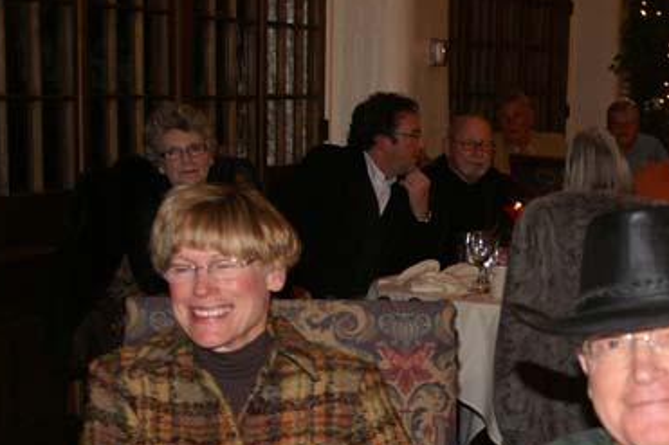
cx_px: 669
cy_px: 507
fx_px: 1690
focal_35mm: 91
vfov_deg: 14.6
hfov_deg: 21.6
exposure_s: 1/60
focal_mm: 22
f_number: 3.5
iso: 200
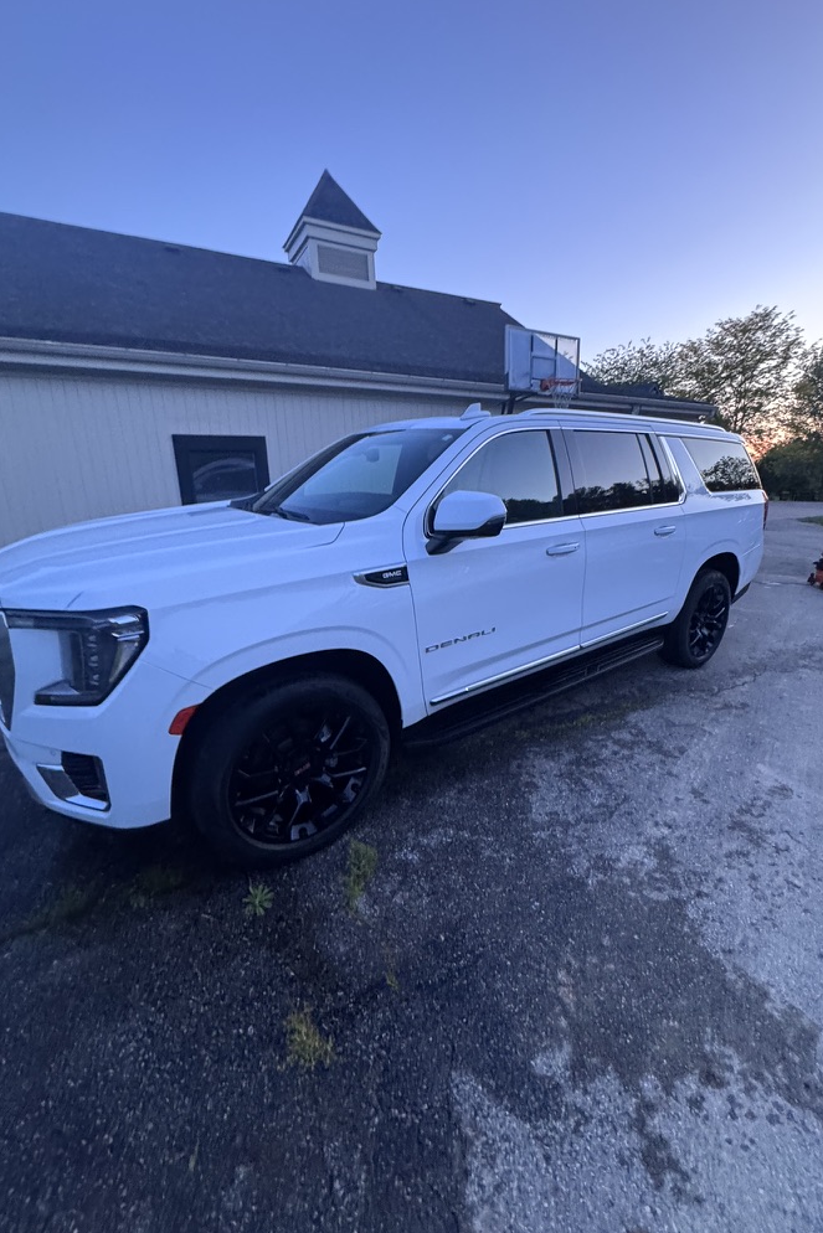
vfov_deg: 100.4
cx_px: 449
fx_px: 514
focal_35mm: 15
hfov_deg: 77.2
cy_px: 609
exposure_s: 1/60
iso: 640
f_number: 2.2
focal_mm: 2.22
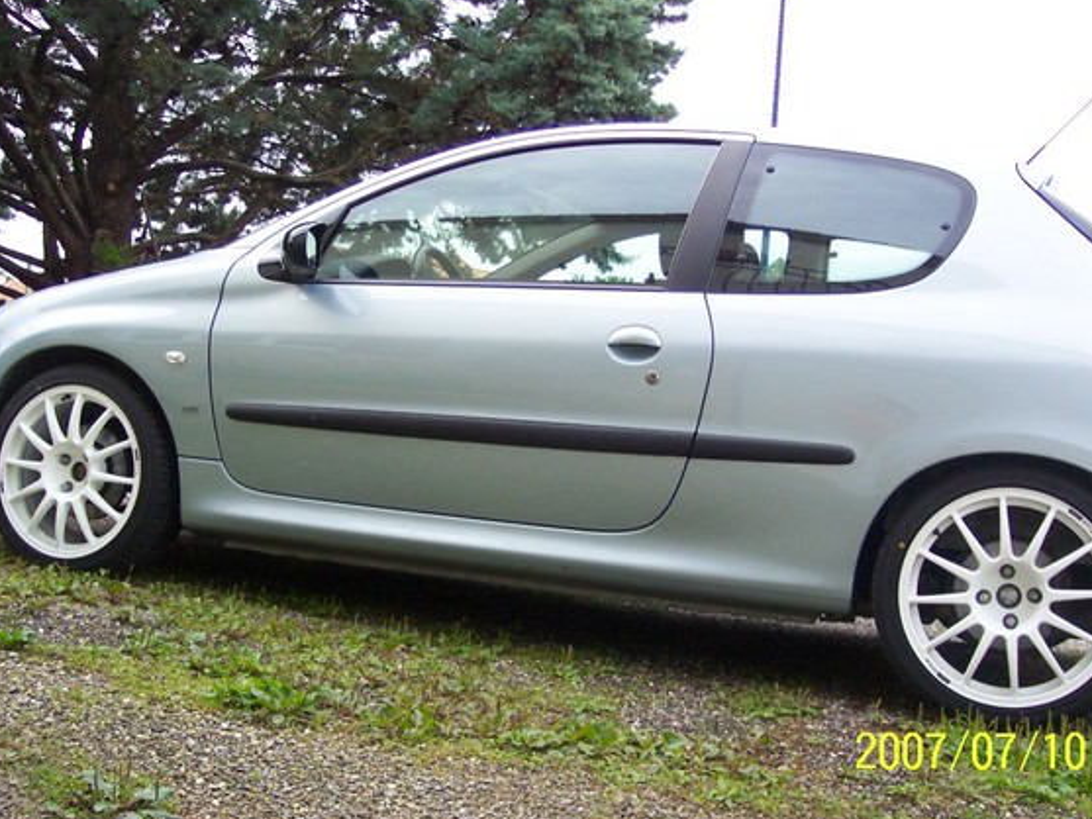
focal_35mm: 42
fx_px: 1325
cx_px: 590
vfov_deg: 34.4
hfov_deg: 44.7
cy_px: 405
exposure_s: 1/250
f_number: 2.8
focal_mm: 8
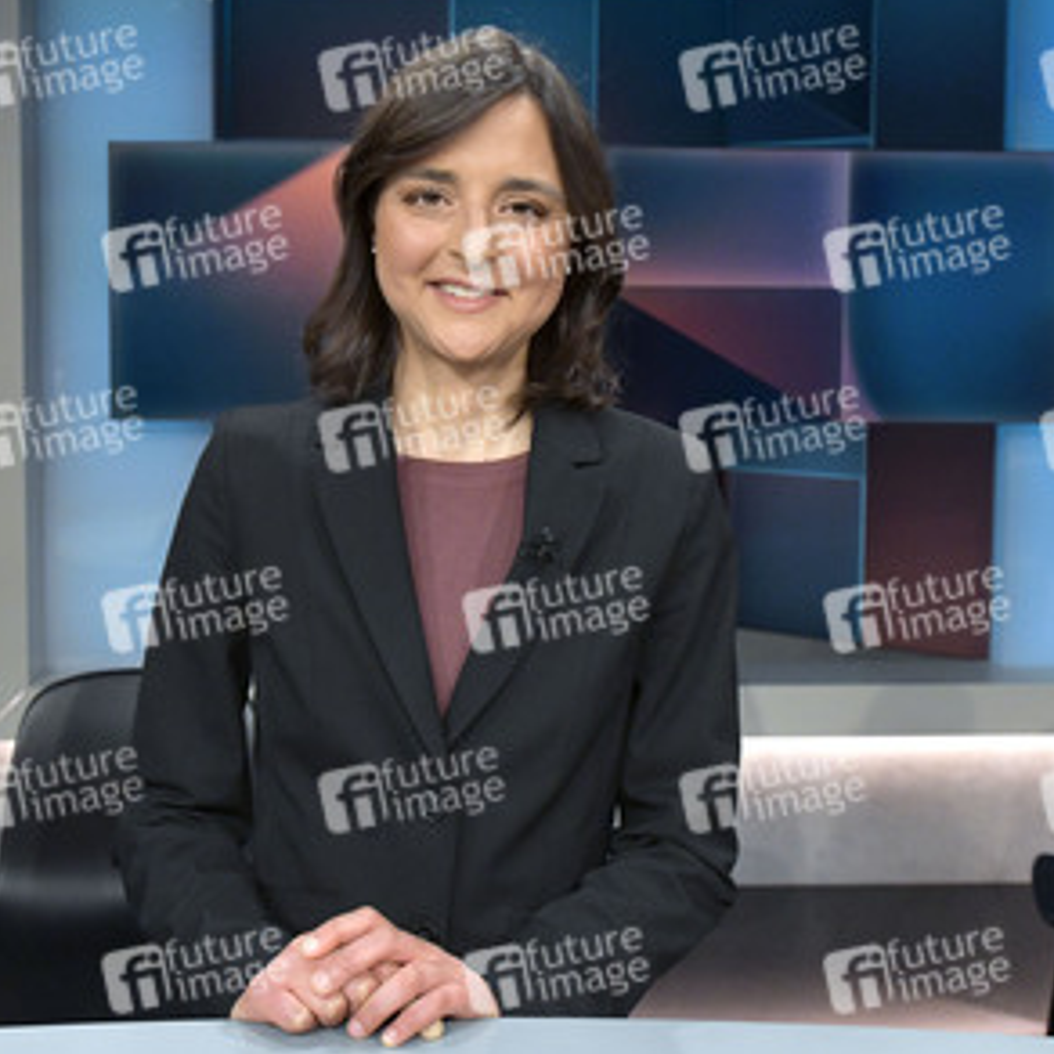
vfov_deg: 43.9
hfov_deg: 43.8
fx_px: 1309
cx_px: 460
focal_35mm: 38
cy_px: 520
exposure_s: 1/200
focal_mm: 29
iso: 2500
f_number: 6.3
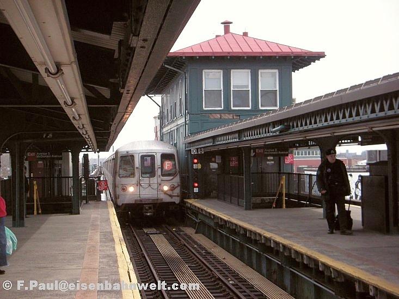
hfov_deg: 31.2
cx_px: 200
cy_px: 150
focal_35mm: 62
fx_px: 715
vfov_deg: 23.7
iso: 160
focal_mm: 10.3
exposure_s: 1/750
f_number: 3.7
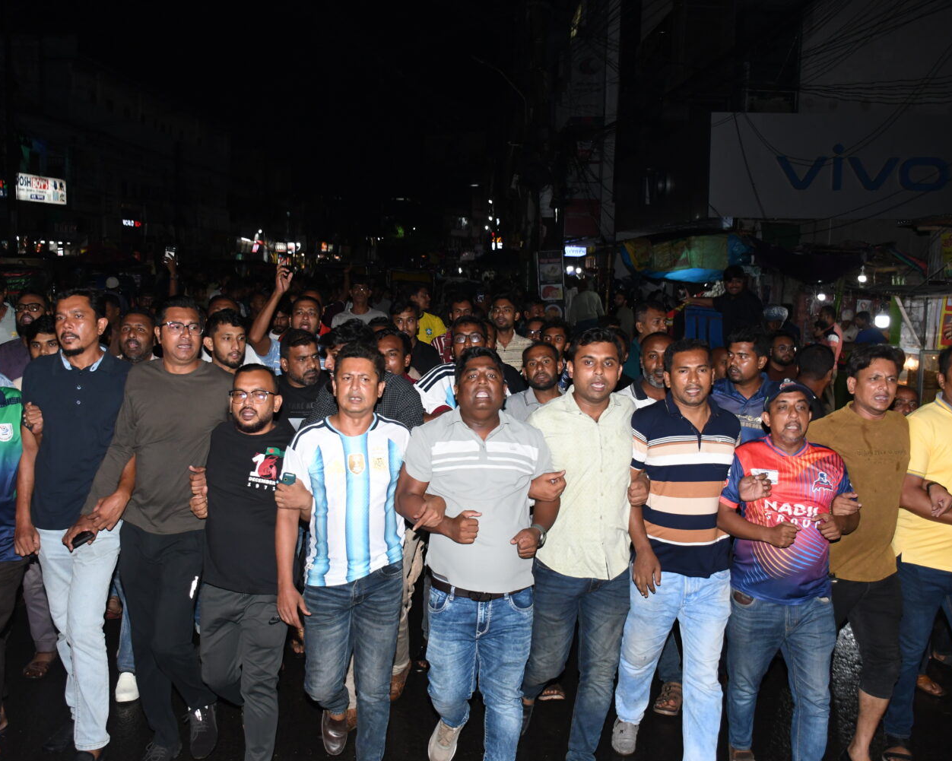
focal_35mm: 38
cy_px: 377
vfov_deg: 39.1
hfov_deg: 47.9
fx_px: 1070
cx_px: 457
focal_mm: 22
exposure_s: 1/250
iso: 1000
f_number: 4
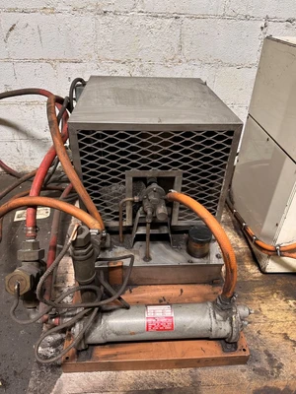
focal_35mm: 24
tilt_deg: -34.3
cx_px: 148
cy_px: 197
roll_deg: -2.0
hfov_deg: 56.8
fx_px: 274
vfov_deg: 71.6
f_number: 1.78
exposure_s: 1/60
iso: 160
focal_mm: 6.86
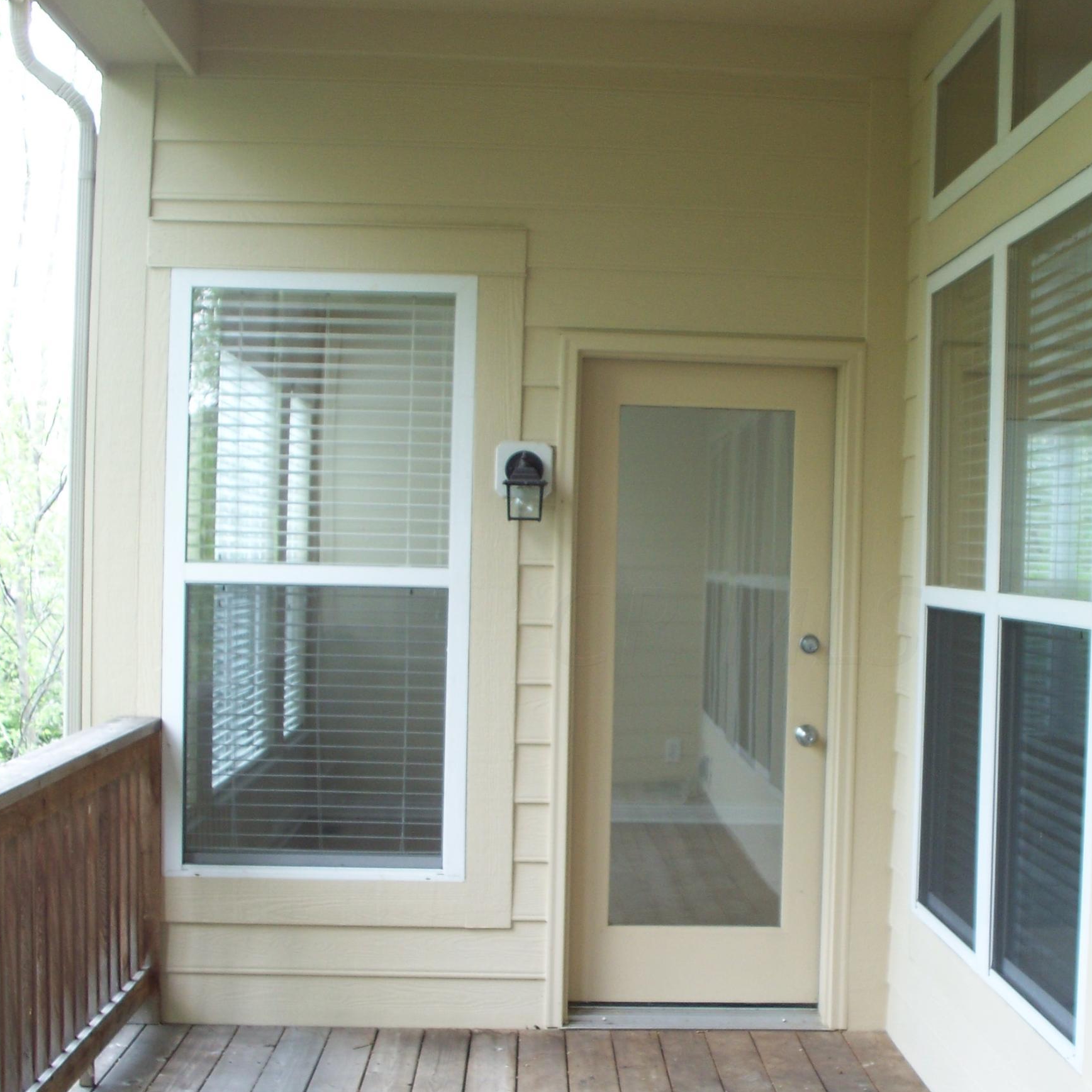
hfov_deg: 30.8
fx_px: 1963
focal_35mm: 55
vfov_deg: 31.0
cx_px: 733
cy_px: 625
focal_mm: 7.54
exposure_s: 1/60
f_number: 2.8
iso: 100
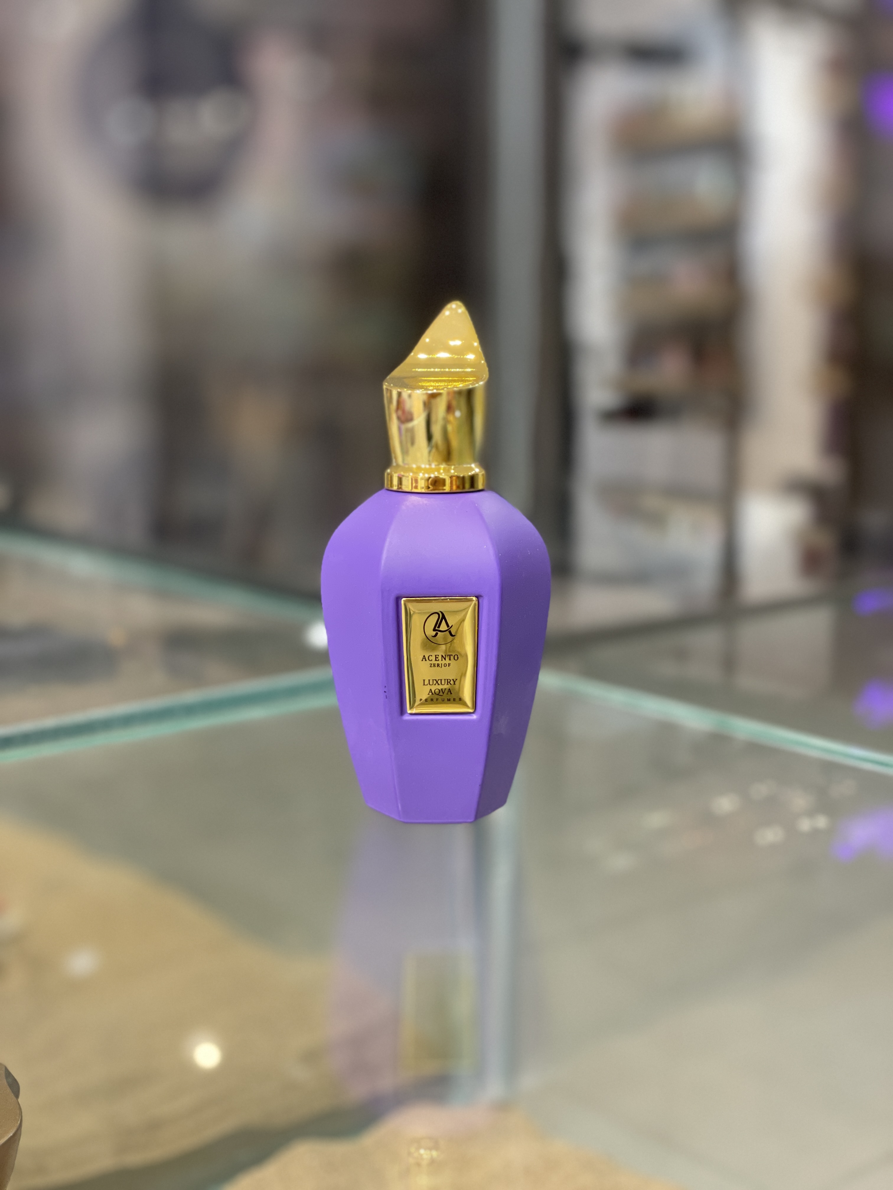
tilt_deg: -9.0
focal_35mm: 52
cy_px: 595
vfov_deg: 36.8
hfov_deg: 28.0
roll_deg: +0.4
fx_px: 1789
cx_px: 446
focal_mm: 6
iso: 250
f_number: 2
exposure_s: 1/100
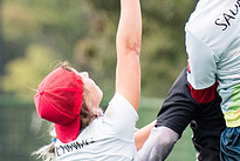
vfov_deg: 1.2
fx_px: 7525
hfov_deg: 1.8
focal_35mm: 1128
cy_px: -16
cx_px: 224
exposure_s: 1/1600
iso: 1000
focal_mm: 200
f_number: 2.8
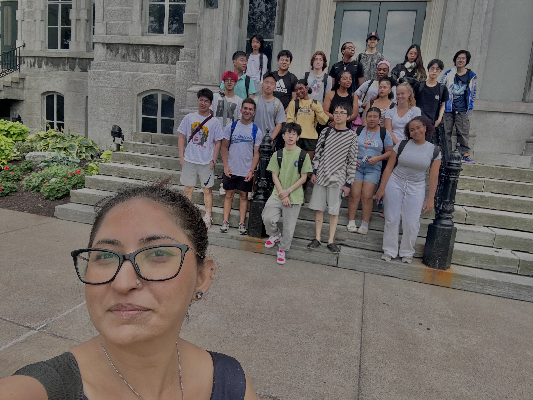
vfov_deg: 58.9
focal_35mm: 23
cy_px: 200
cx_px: 266
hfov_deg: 73.9
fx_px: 354
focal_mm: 2.69
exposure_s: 1/148
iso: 20
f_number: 1.9
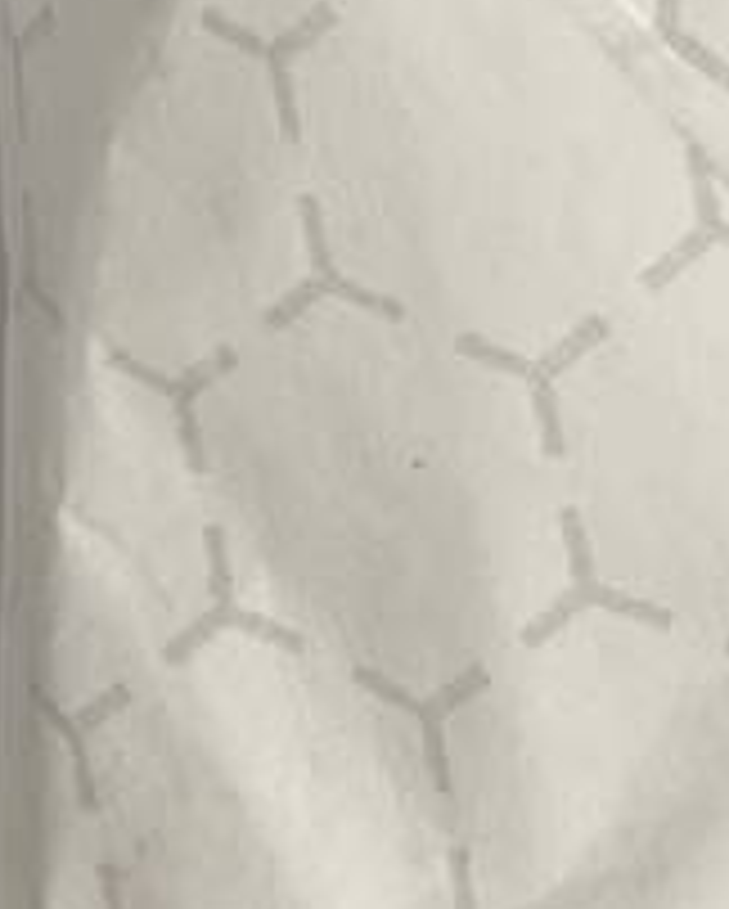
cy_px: -727
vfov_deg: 9.9
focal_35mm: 184
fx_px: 4955
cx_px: 756
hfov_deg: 8.4
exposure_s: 1/120
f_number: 2
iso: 100
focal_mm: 6
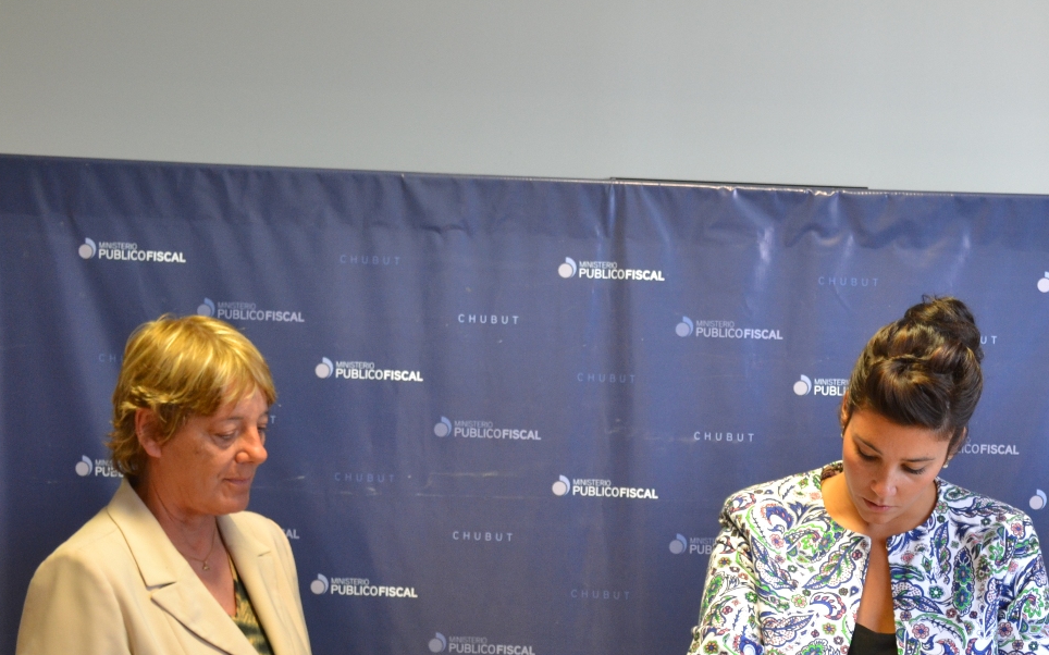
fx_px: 2487
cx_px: 866
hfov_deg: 23.4
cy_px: 566
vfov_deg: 14.9
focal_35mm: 87
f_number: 5
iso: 560
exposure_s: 1/15
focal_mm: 34
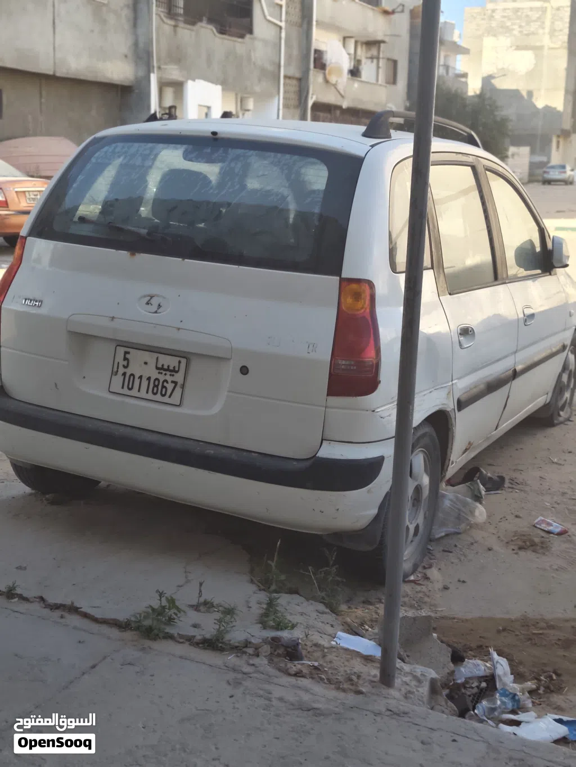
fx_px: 1020
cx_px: 288
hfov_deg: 31.5
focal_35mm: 46
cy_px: 384
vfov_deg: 41.2
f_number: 1.7
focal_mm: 6.04
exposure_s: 1/245
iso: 50
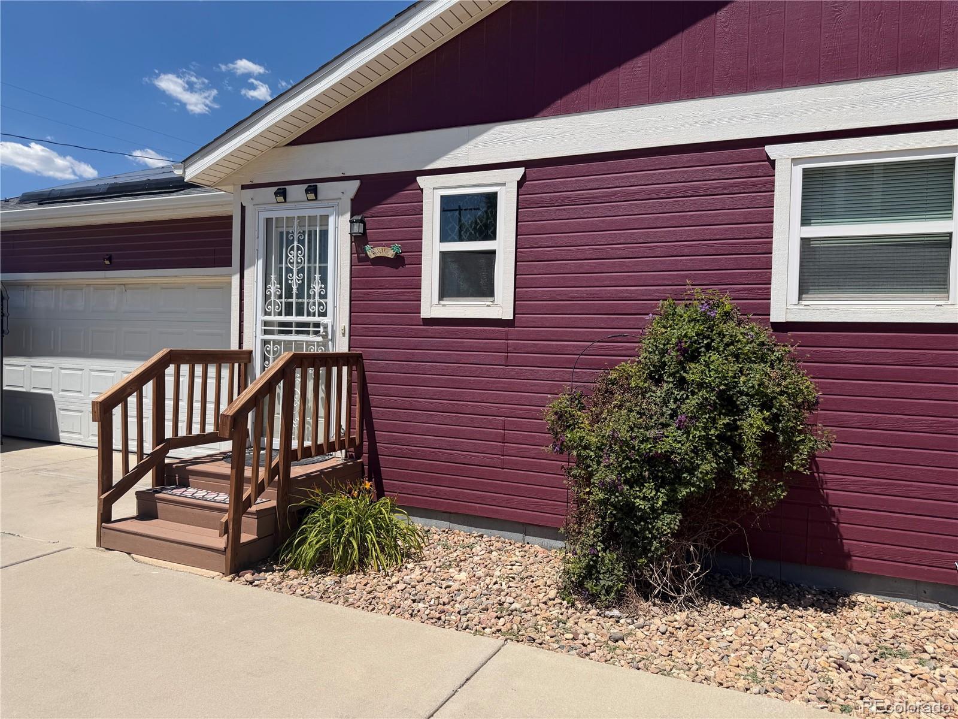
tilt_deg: -1.8
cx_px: 479
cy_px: 360
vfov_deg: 56.8
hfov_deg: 71.6
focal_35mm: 24
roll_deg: -0.8
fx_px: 664
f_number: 1.78
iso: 80
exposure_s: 1/6173
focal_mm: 6.76
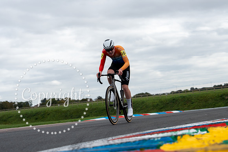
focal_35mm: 93
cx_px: 117
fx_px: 589
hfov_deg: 21.9
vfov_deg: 14.7
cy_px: 93
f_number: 3.5
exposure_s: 1/1000
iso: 100
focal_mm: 62
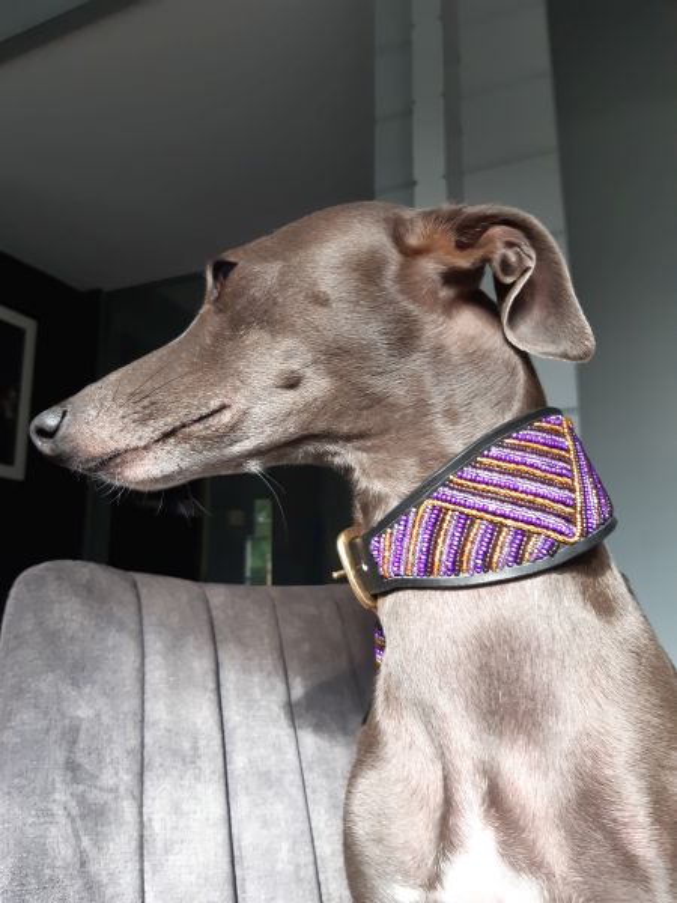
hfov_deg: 53.1
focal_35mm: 26
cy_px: 452
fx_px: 678
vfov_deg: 67.3
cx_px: 338
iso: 125
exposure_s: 1/50
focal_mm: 3.92
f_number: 1.7
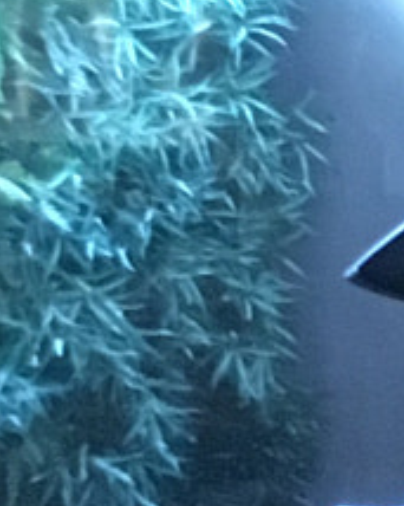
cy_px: 402
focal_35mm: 226
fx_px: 3380
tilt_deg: -7.3
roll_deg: +0.6
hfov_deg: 6.3
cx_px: 1219
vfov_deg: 8.5
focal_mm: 3.3
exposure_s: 1/15
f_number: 2.4
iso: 500
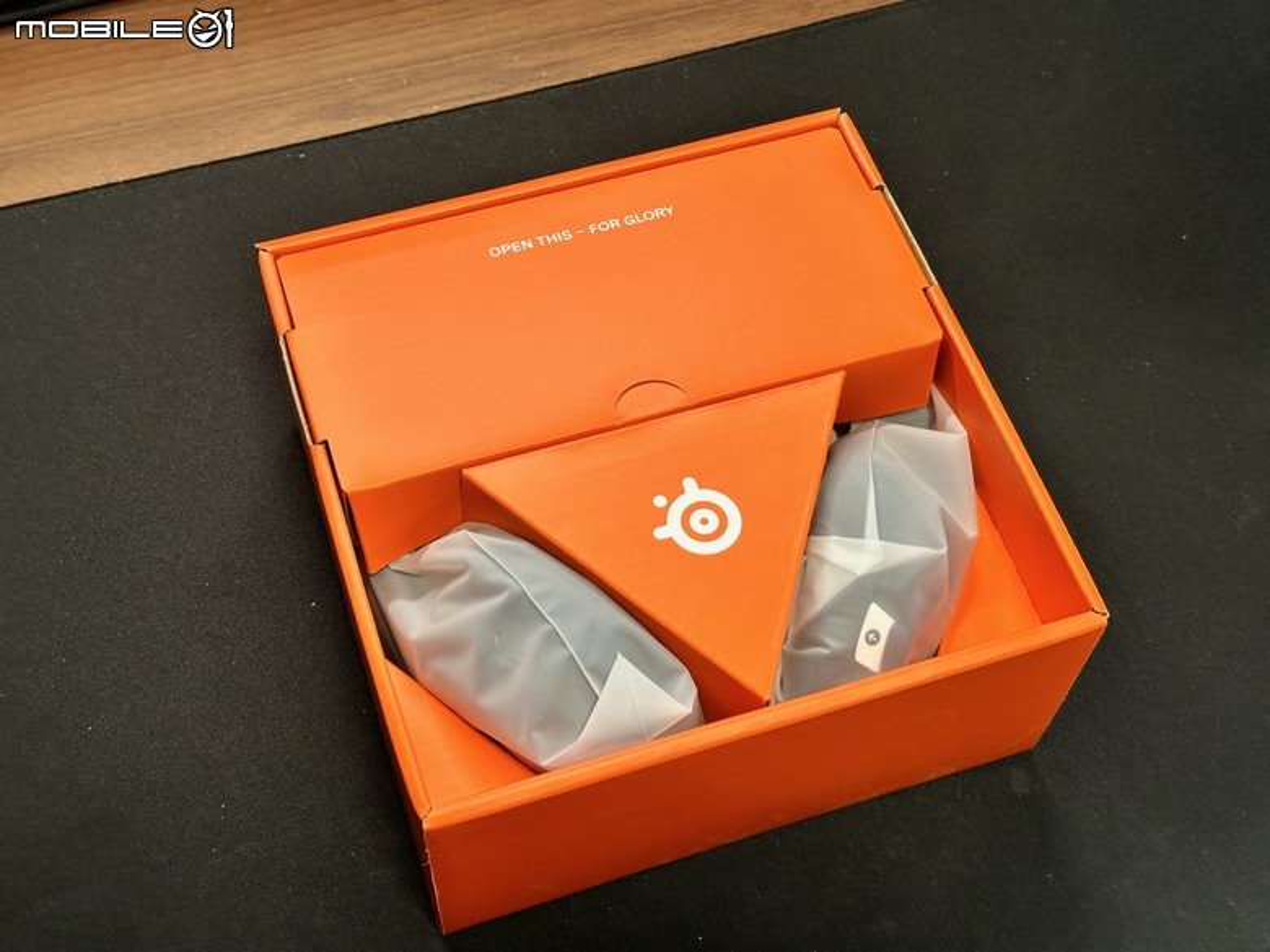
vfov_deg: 30.3
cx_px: 635
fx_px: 1761
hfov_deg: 39.7
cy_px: 476
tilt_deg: -59.3
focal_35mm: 48
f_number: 1.78
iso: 80
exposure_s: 1/118
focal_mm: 6.86
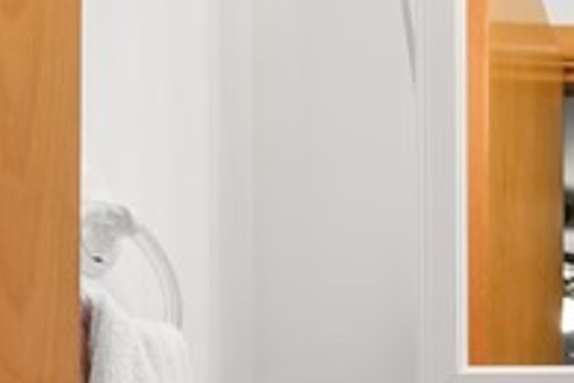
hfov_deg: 22.2
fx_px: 1244
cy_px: 629
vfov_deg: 15.6
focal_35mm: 78
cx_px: 820
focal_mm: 14
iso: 2000
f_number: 8
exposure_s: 1/15
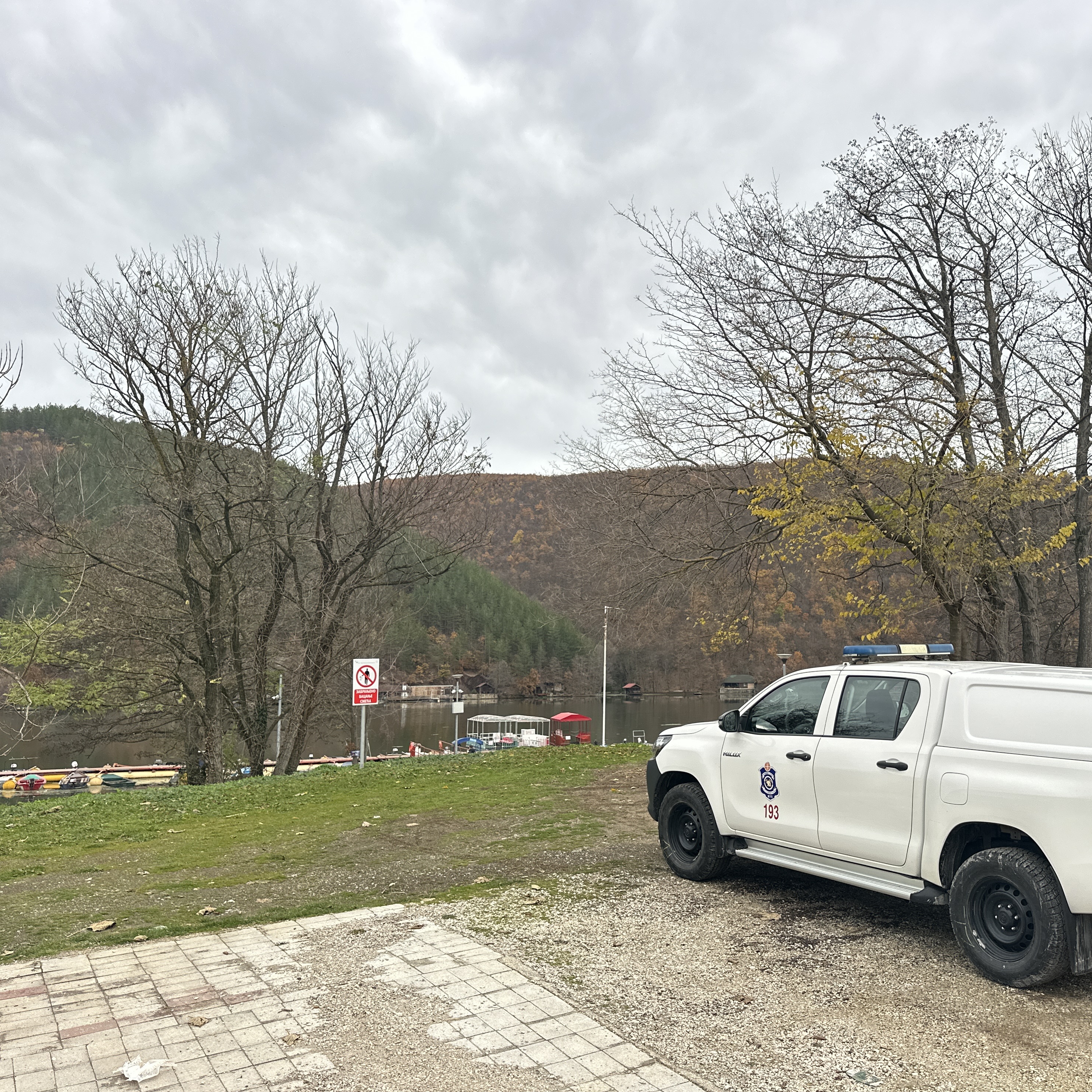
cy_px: 535
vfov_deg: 55.6
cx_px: 668
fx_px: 1035
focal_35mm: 29
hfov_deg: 55.1
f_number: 1.78
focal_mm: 6.86
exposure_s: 1/355
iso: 80
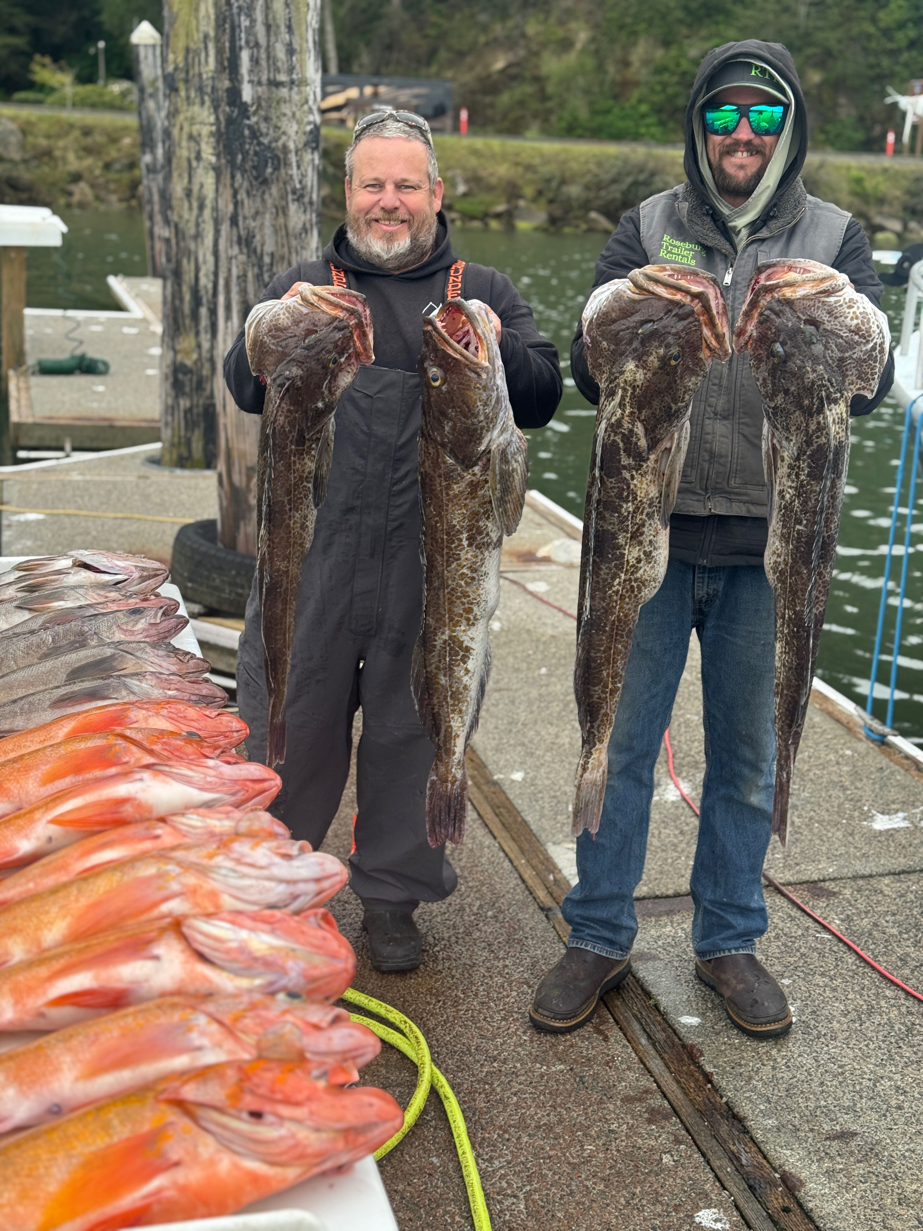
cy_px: 616
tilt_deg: -13.8
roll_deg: -2.5
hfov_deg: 30.3
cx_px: 462
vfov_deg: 39.7
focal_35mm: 48
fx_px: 1706
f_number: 1.78
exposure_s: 1/1172
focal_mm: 6.76
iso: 64
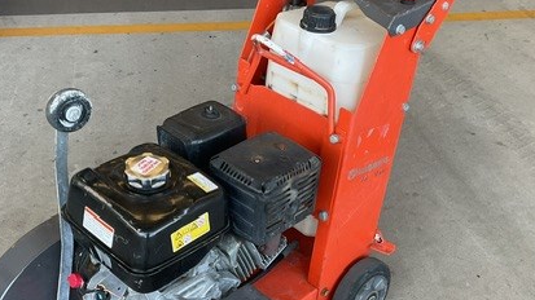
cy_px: 166
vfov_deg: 24.4
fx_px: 695
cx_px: 256
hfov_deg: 42.1
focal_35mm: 49
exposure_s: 1/120
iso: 64
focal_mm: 3
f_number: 1.8
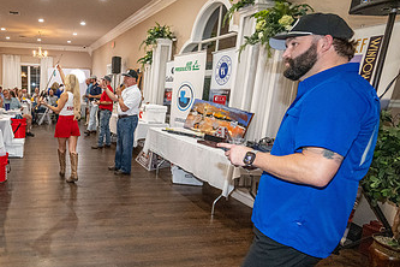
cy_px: 152
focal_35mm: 27
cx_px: 89
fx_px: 300
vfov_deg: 47.8
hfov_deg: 62.5
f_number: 4
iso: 4000
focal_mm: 15.5
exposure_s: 1/200
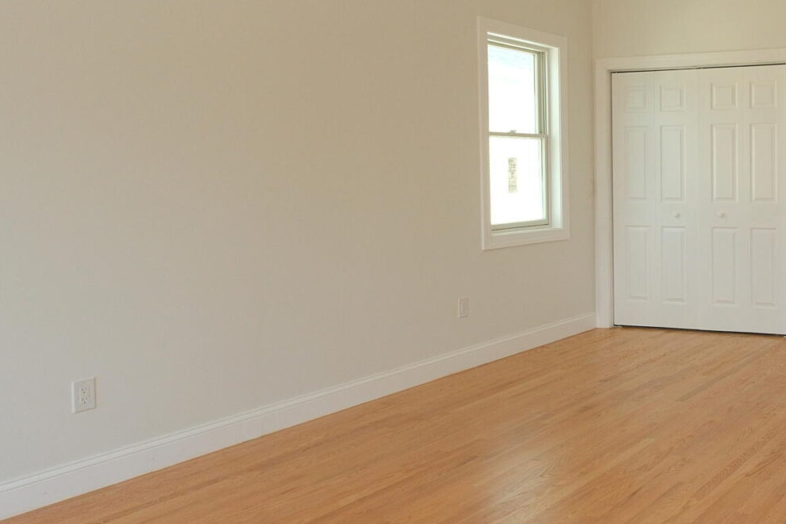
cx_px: 809
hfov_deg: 42.0
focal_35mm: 39
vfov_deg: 34.0
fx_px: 852
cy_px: 189
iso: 800
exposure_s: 1/125
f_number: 7.1
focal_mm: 10
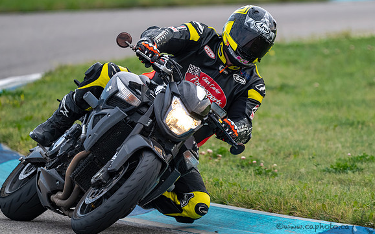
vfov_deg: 1.8
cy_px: 103
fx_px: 7541
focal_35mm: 738
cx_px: 226
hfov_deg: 2.8
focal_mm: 600
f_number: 6.3
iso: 800
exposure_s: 1/1250
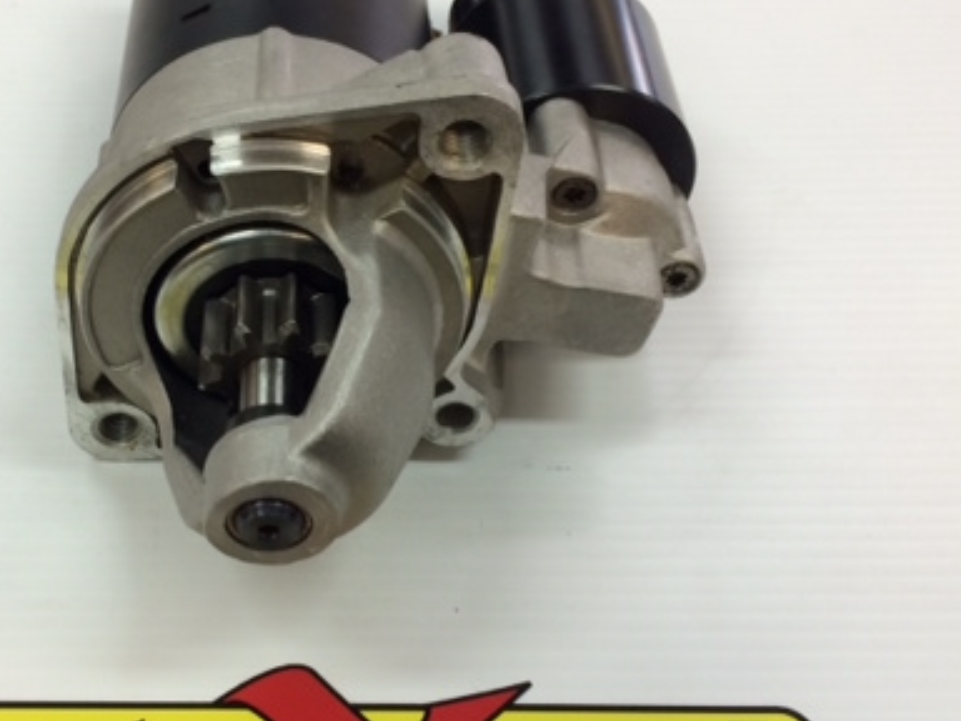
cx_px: 303
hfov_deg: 37.7
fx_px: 1388
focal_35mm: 50
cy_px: 358
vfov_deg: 29.1
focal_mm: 4.12
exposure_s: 1/33
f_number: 2.2
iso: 40
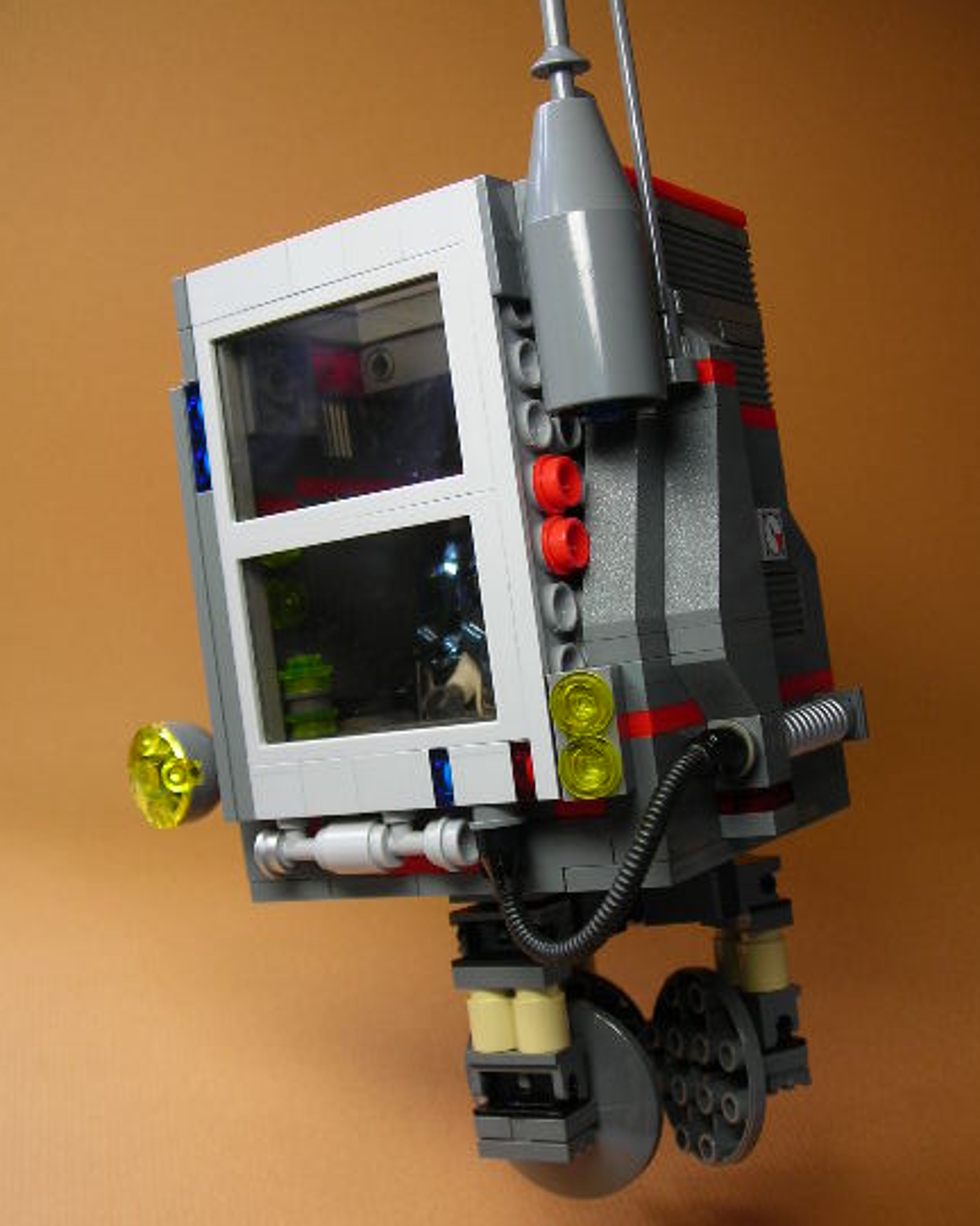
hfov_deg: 34.1
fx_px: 1595
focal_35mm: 44
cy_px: 647
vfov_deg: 42.0
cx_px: 504
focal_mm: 6.3
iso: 50
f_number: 3.2
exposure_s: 1/74.3
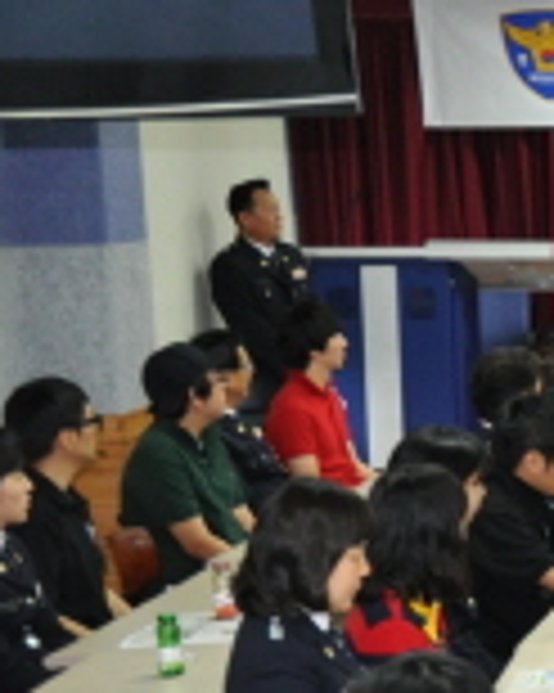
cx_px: 1076
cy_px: 477
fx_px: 2626
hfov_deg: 11.0
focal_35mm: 128
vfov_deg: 15.0
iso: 800
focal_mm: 28
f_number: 4
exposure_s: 1/80
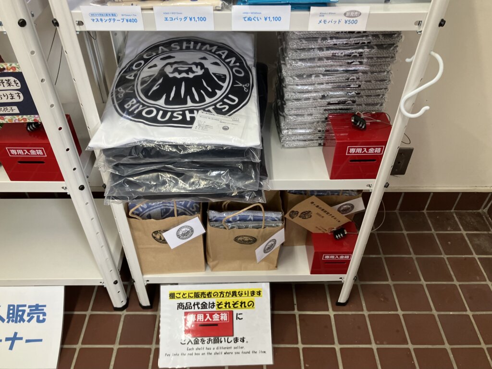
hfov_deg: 63.4
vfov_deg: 49.7
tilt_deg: -42.2
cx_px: 246
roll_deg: +1.1
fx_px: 398
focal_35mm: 28
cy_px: 184
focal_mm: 3.99
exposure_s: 1/84
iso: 80
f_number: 1.8
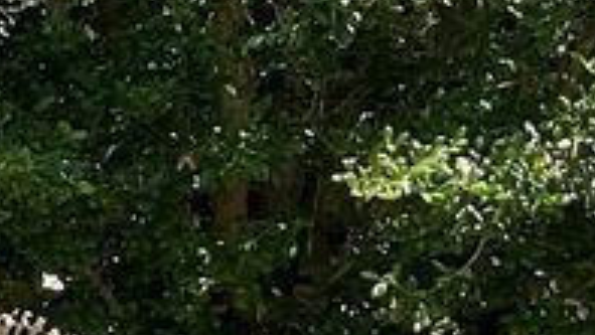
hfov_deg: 11.8
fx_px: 2588
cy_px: 395
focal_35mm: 164
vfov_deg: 7.4
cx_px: -574
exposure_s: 1/929
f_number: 1.8
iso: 16
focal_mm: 3
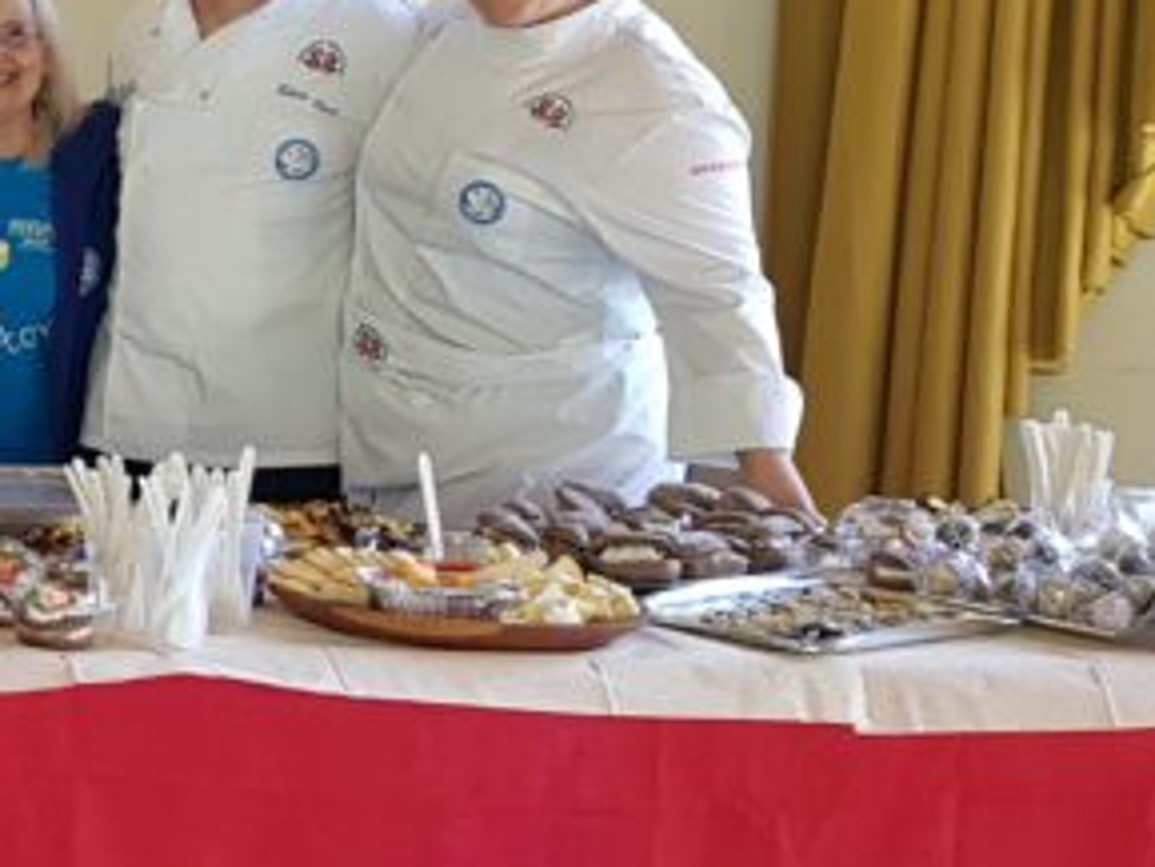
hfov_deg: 18.1
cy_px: 404
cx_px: -739
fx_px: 3071
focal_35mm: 92
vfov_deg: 16.1
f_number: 1.7
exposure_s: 1/50
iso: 64
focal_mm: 4.3
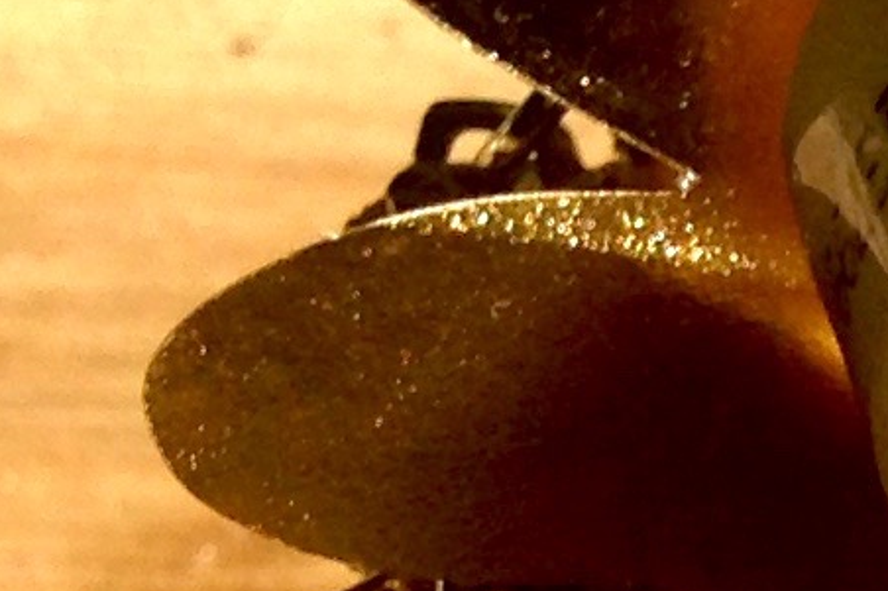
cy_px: 1512
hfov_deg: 7.7
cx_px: 2220
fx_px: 6115
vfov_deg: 5.3
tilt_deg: -55.0
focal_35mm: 248
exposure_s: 1/874
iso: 50
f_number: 2.4
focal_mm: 4.12
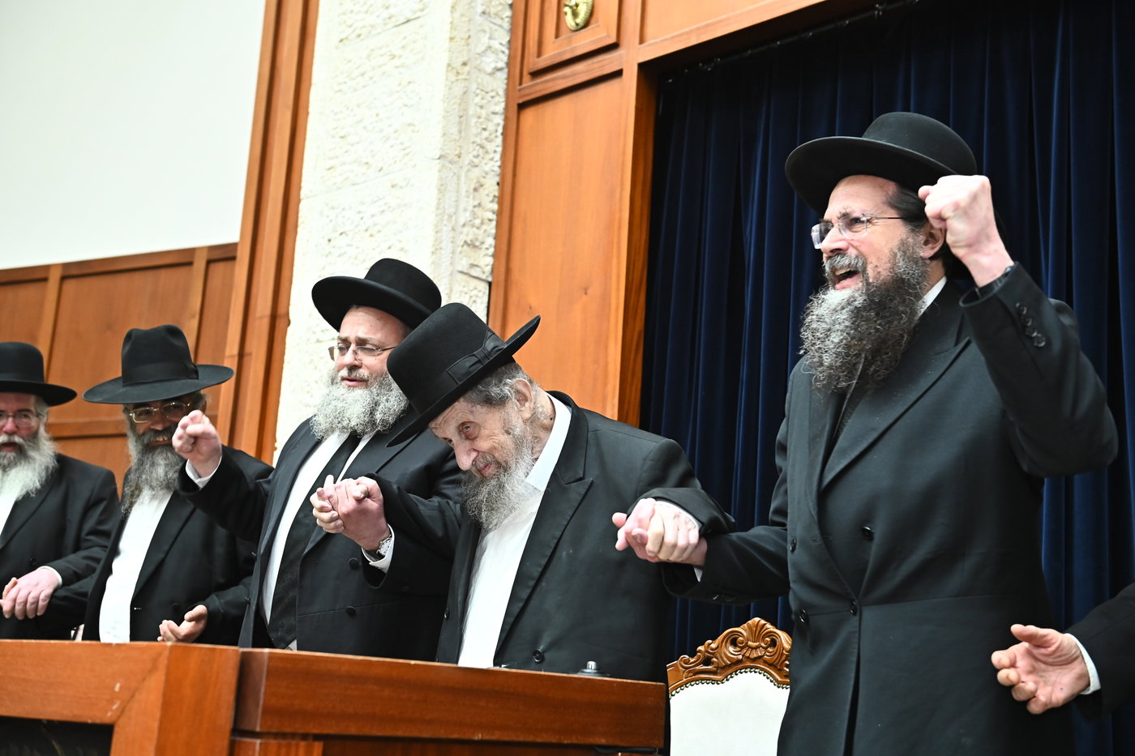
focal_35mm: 48
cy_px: 378
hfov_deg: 41.1
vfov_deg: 28.1
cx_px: 568
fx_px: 1513
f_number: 4
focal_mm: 48
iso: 2500
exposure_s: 1/100
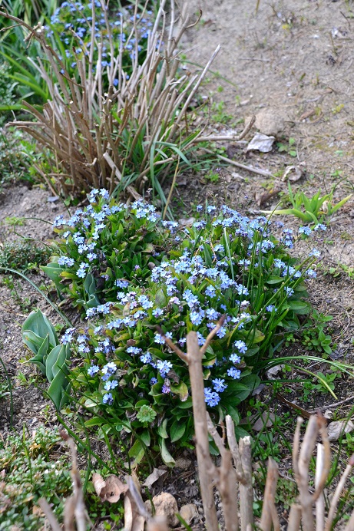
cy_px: 266
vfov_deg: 41.1
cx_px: 177
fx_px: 708
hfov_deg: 28.1
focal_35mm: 48
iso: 800
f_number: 5.6
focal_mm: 32
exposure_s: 1/60
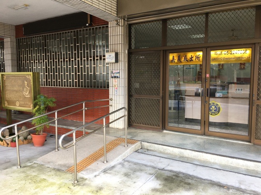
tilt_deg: -2.0
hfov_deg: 61.7
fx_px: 219
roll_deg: +2.3
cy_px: 98
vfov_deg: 48.2
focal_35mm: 29
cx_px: 130
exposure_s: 1/60
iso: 32
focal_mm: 4.15
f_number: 2.2
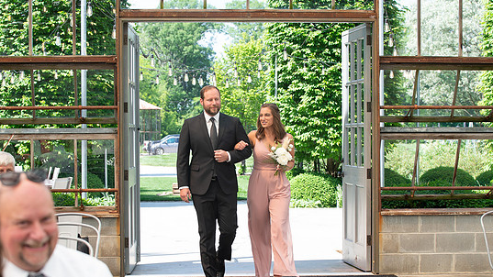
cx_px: 225
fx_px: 1268
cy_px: 186
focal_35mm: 97
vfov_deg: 12.5
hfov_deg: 22.0
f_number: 5
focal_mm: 70
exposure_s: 1/250
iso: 160
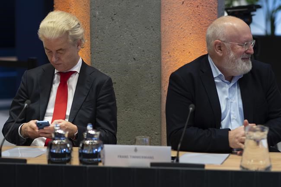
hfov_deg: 23.9
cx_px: 140
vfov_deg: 16.1
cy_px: 94
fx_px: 663
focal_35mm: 85
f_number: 1.8
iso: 640
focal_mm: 85
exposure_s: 1/160
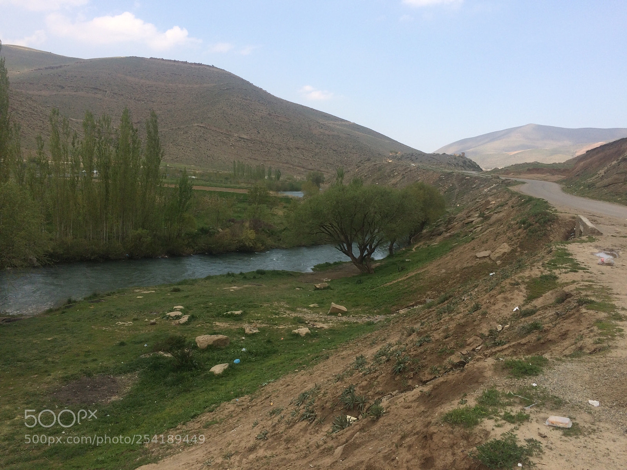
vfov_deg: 48.2
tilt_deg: -8.2
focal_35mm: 29
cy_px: 235
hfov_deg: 61.7
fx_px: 525
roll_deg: -3.2
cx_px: 314
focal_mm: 4.15
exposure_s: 1/1520
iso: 32
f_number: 2.2
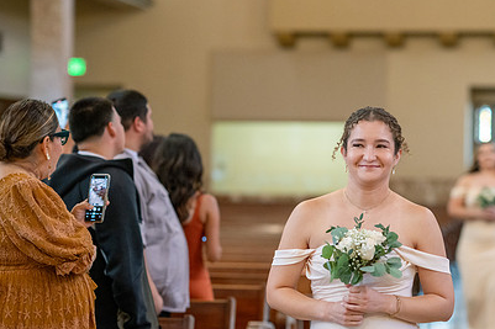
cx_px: 304
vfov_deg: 11.1
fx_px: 1690
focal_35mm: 123
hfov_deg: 16.6
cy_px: 195
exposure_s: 1/125
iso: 2000
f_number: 2
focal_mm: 85
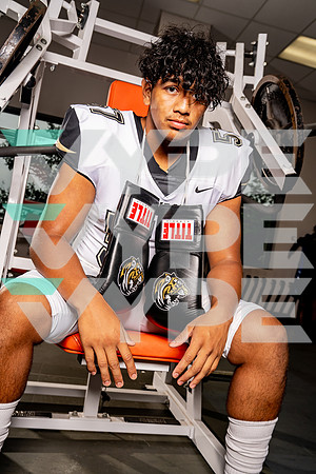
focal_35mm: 31
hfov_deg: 42.3
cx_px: 158
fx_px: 408
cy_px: 237
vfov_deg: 60.3
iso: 100
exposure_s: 1/320
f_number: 5.6
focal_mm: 31
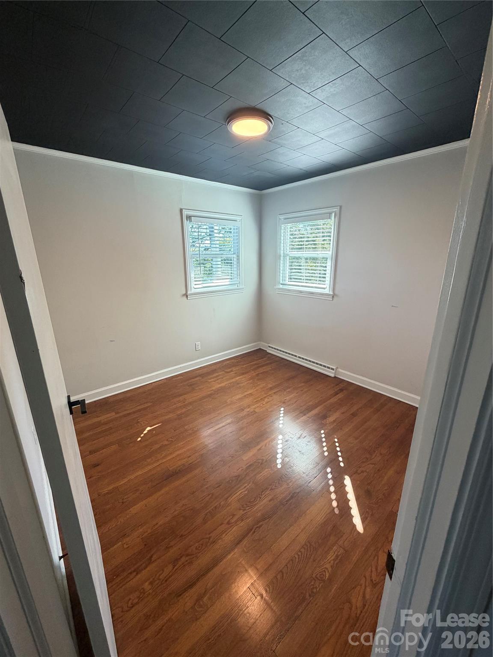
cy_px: 328
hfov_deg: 85.7
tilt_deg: -15.9
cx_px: 246
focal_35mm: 14
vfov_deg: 102.1
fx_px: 266
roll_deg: +0.7
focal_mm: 2.22
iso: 200
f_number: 2.2
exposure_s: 1/120
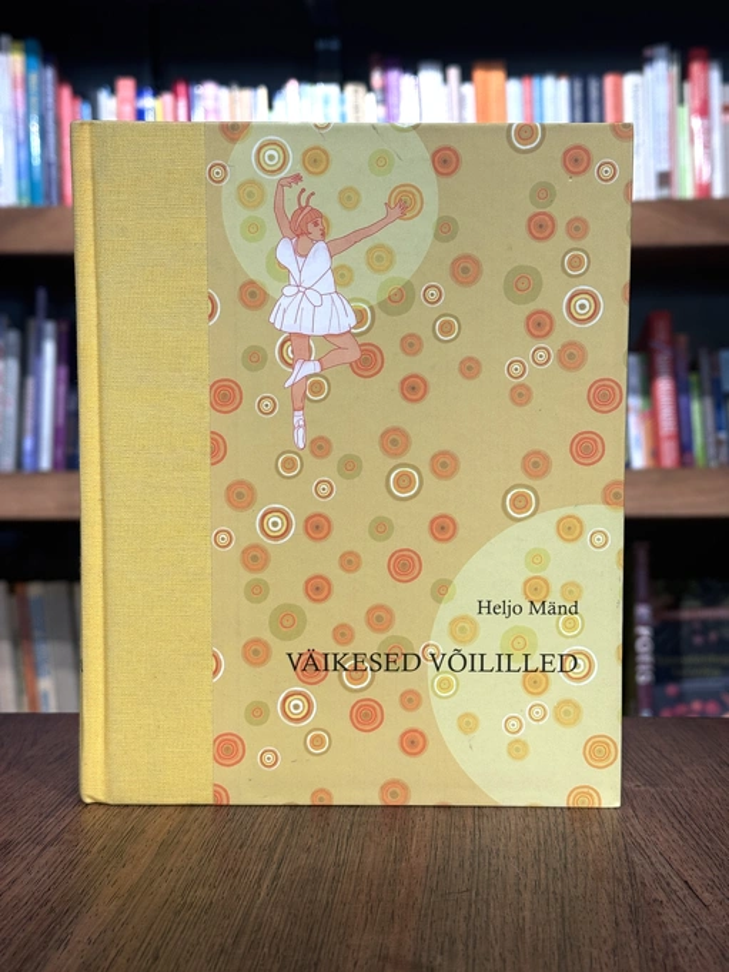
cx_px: 364
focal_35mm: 48
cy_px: 486
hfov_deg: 30.3
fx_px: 1347
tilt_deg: -4.7
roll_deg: -0.1
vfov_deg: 39.7
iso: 64
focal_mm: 6.76
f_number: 1.78
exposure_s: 1/100
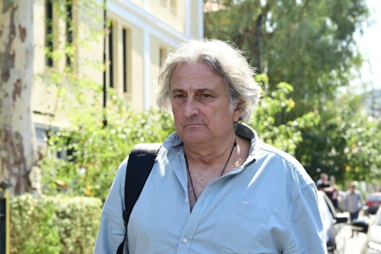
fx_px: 1429
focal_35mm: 135
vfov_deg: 10.2
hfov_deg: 15.2
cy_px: 127
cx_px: 190
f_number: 9
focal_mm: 90
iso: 320
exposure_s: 1/200
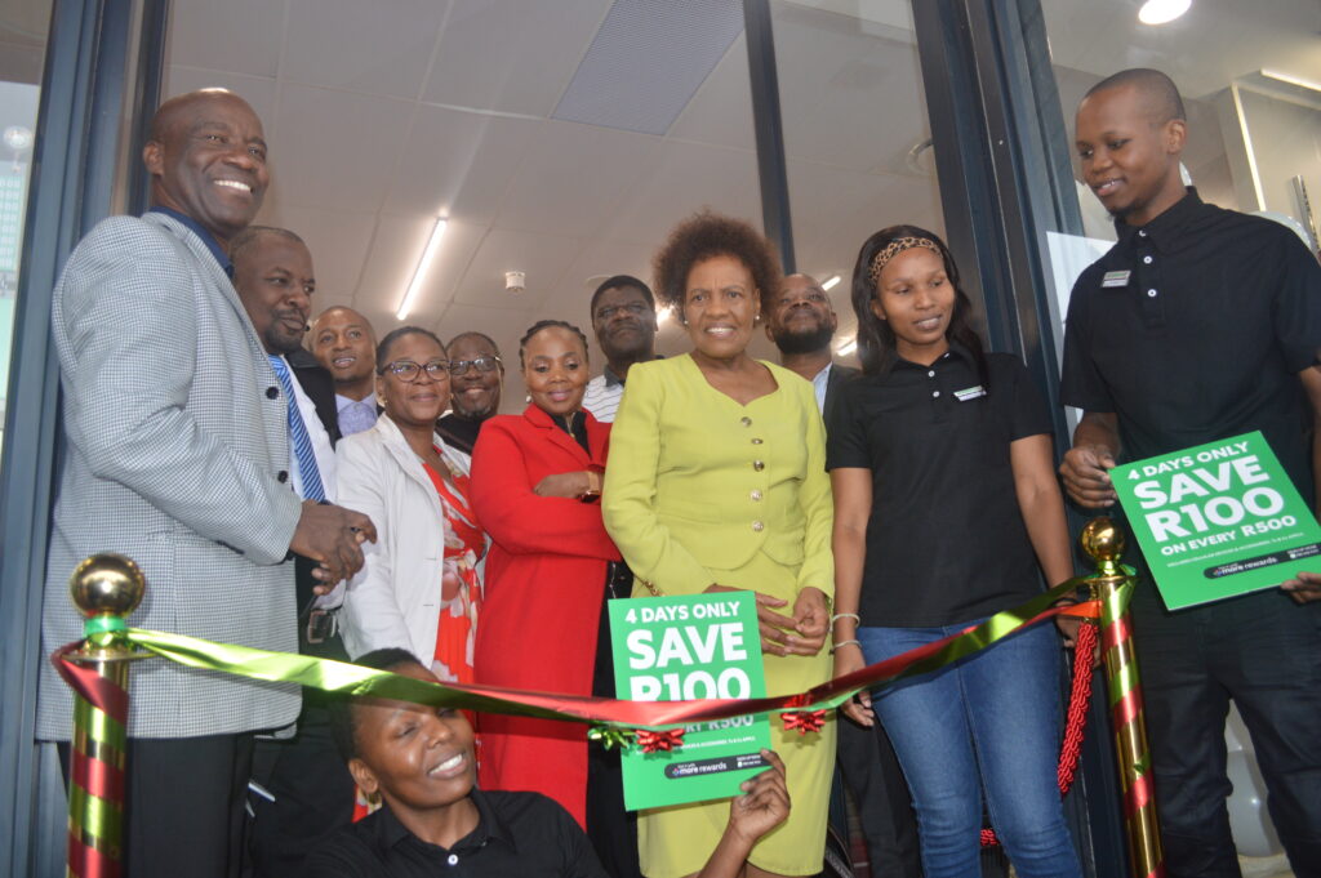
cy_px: 439
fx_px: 990
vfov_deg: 47.9
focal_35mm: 27
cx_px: 660
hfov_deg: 67.4
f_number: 4
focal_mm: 18
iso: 400
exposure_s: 1/125
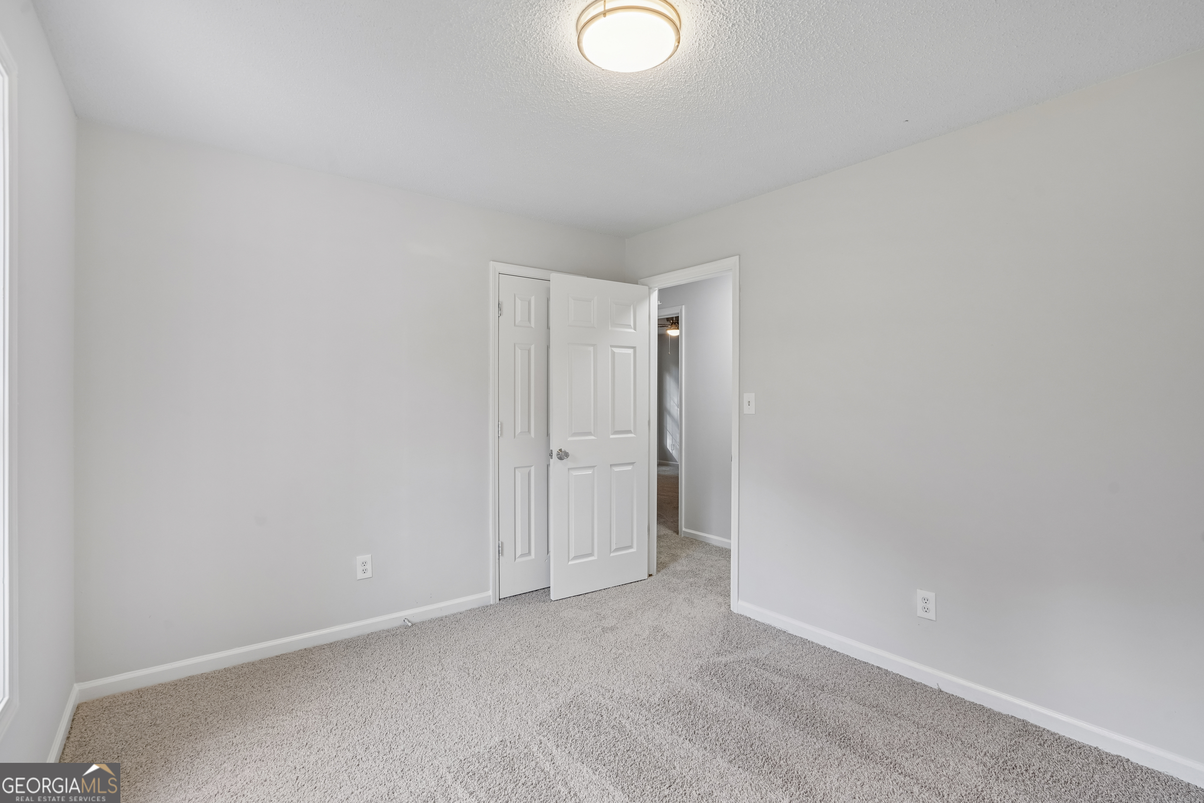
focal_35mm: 16
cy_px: 402
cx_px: 602
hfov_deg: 96.7
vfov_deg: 73.7
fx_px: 535
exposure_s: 1/8
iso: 400
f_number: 8
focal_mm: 16
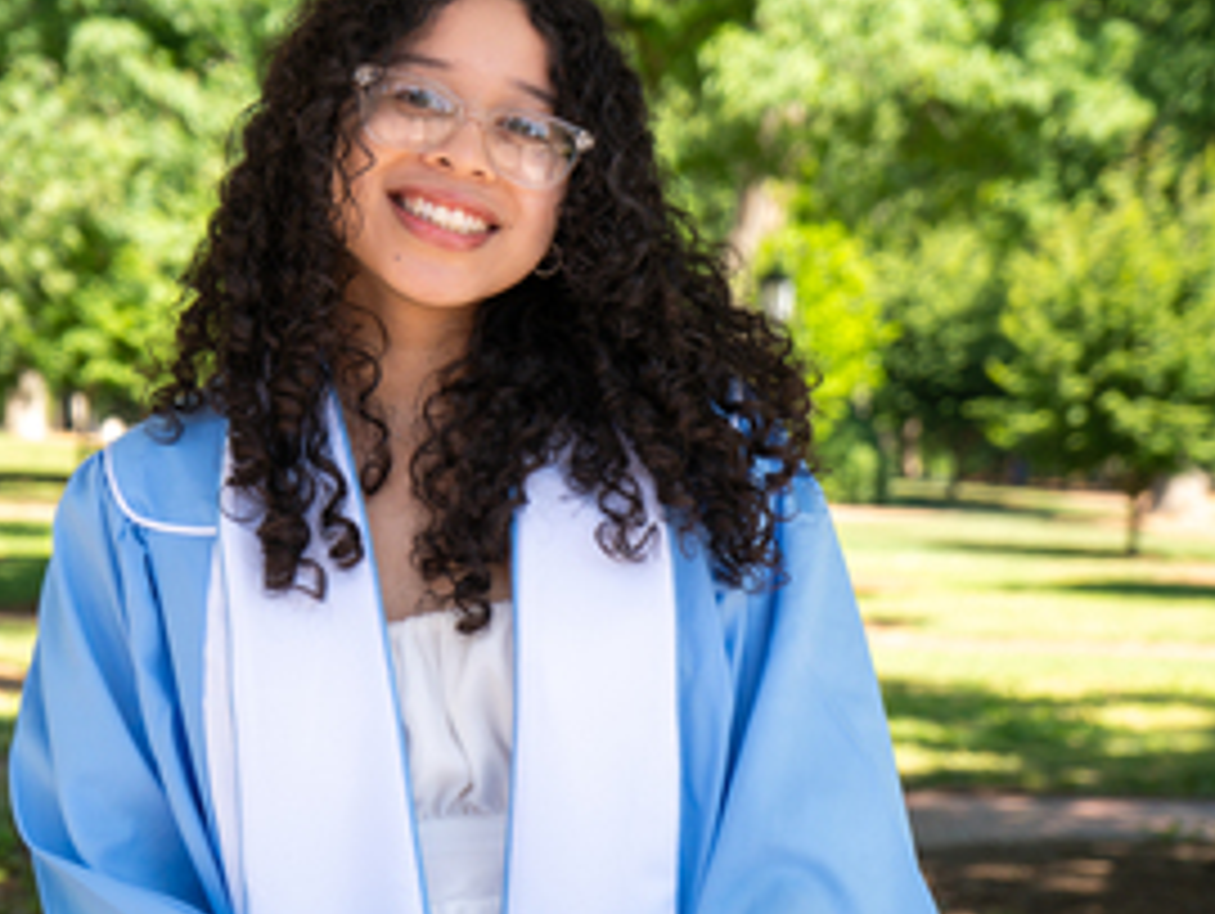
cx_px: 488
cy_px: 513
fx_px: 3935
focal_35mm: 112
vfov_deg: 13.2
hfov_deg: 17.5
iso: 100
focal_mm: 63
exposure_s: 1/160
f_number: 5.6
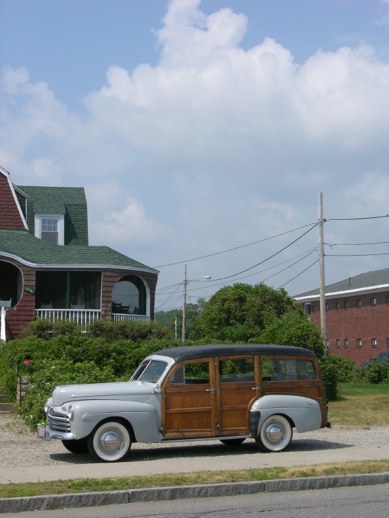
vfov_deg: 29.4
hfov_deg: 22.3
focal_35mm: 66
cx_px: 194
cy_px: 259
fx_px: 989
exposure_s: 1/280
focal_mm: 16.8
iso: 50
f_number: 6.5
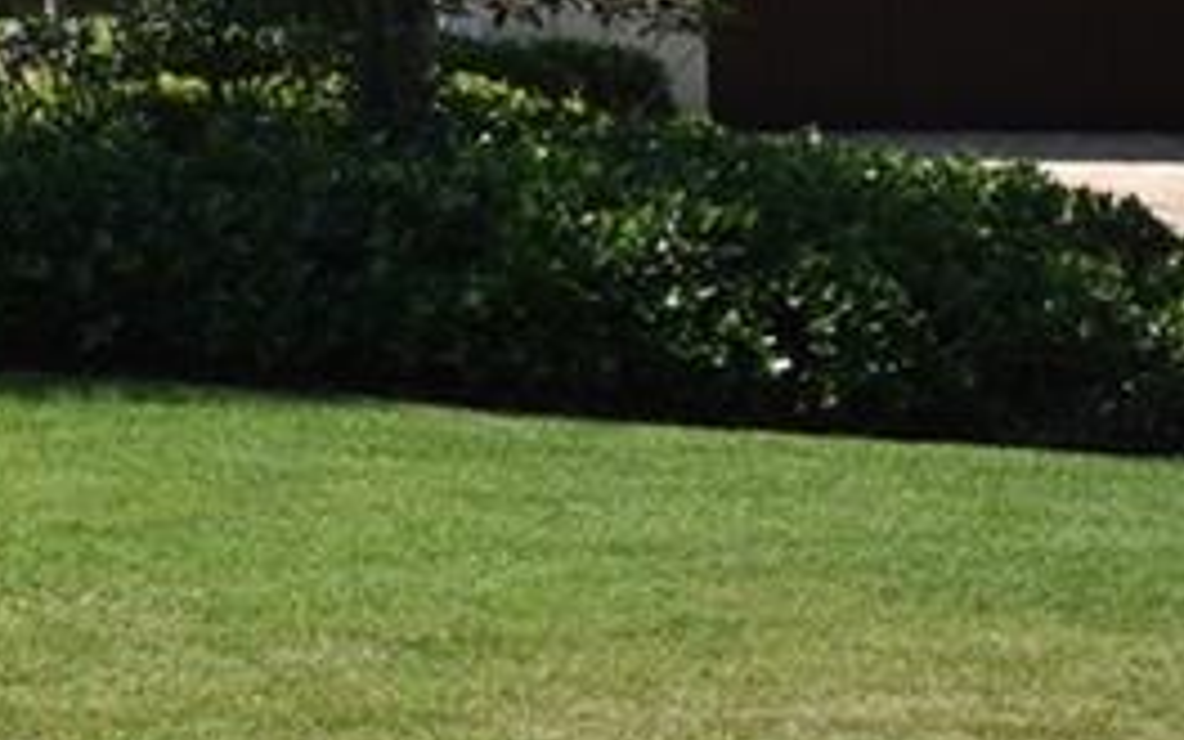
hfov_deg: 19.7
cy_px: -395
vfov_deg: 13.0
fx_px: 3065
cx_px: -462
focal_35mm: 95
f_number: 8
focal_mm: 16
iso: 220
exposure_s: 1/500
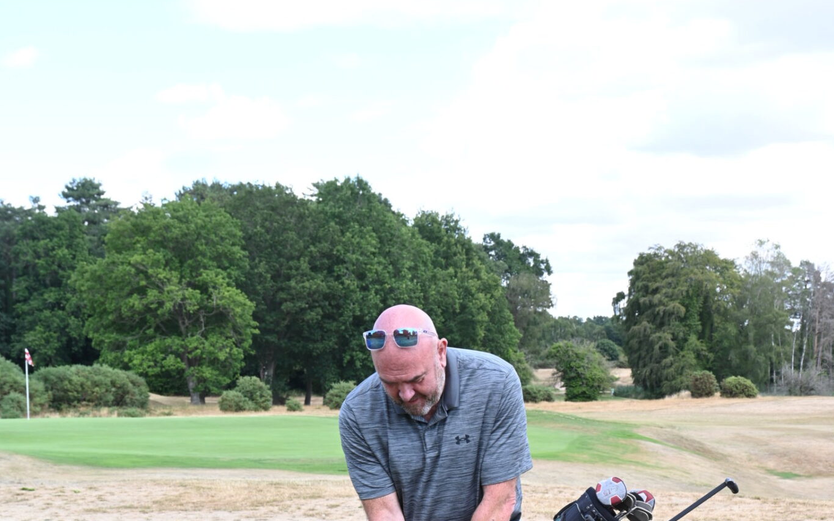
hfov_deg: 32.5
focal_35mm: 63
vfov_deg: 20.0
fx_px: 1432
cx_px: 418
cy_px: 513
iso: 200
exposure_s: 1/100
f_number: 9
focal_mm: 41
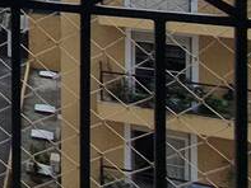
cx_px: -333
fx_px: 689
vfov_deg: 13.6
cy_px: -170
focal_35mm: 95
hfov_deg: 14.5
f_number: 2.2
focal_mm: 1.8
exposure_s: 1/586
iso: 50
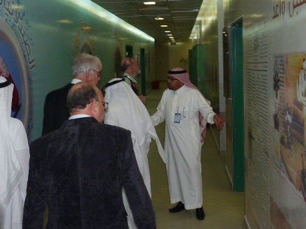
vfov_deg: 31.4
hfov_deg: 41.2
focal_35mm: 46
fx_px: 407
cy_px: 85
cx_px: 163
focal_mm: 4.8
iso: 100
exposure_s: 1/60
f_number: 2.8
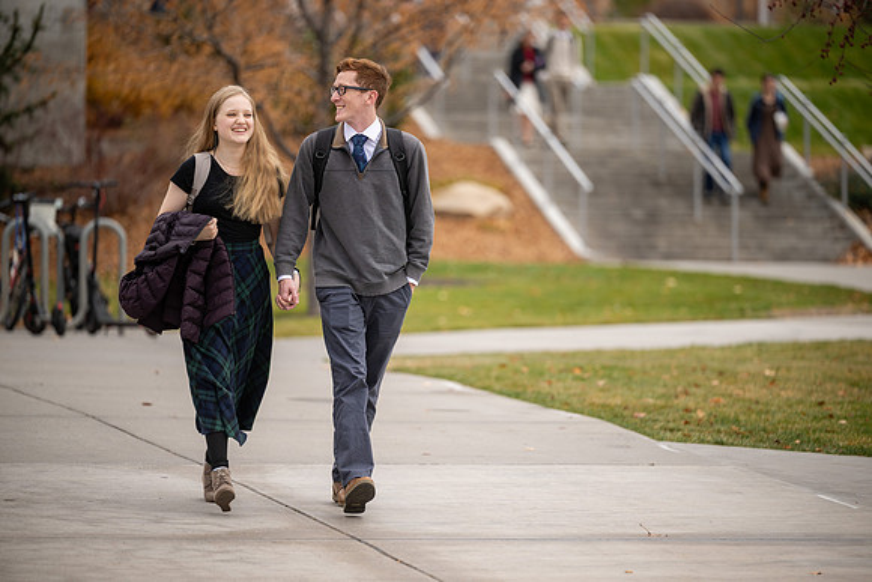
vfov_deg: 6.9
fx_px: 4845
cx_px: 436
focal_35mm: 200
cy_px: 291
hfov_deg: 10.3
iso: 100
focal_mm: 200
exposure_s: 1/800
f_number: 2.8
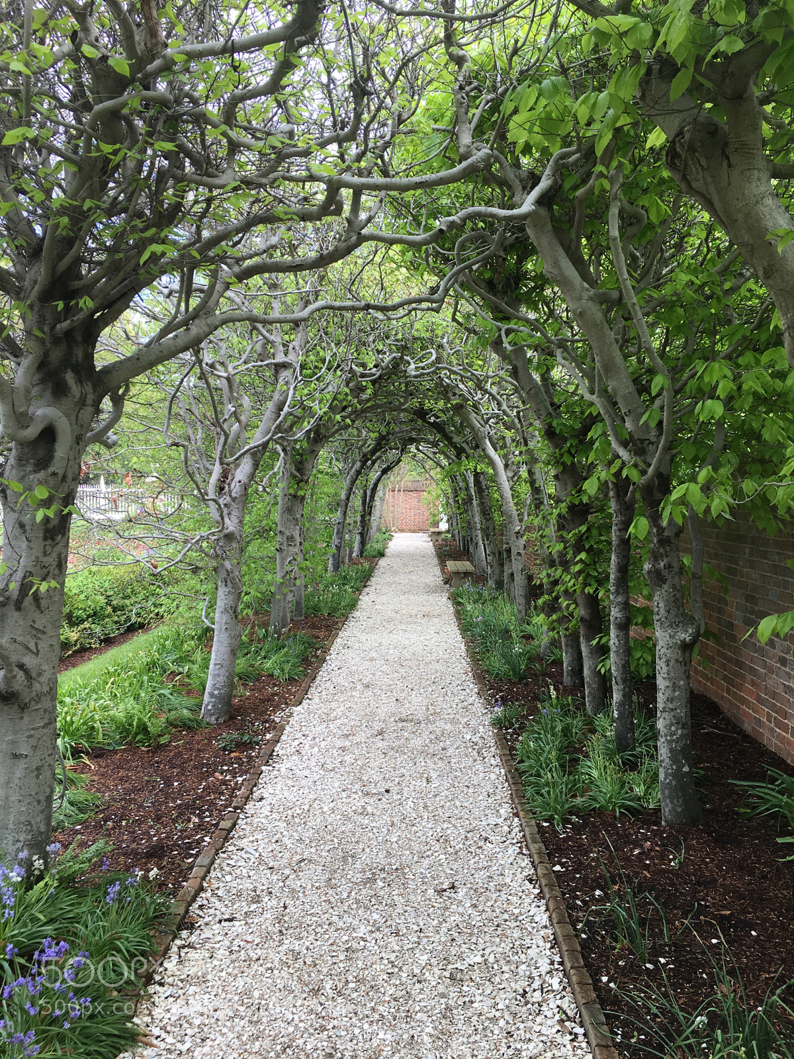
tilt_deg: -1.2
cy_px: 530
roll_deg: +0.4
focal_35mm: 29
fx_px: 887
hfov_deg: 48.2
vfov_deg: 61.7
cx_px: 397
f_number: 2.2
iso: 25
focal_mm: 4.15
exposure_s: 1/297
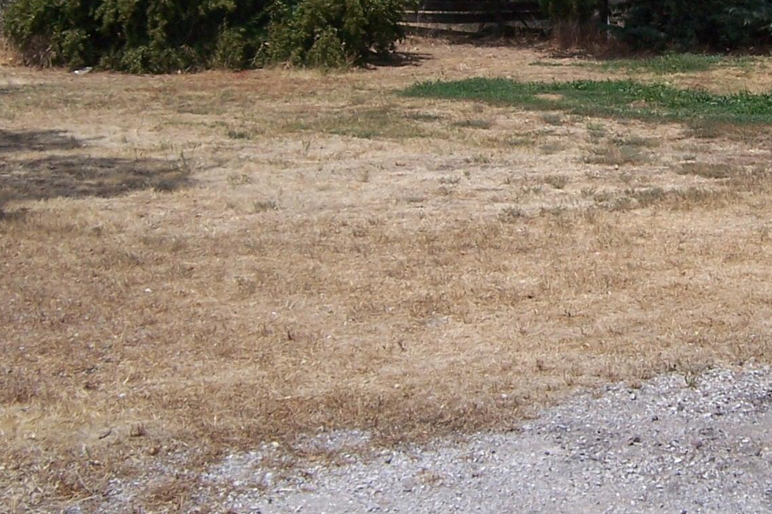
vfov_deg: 19.2
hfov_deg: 28.0
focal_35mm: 70
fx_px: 1501
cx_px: 654
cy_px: 85
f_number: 4
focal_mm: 5.5
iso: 80
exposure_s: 1/1000
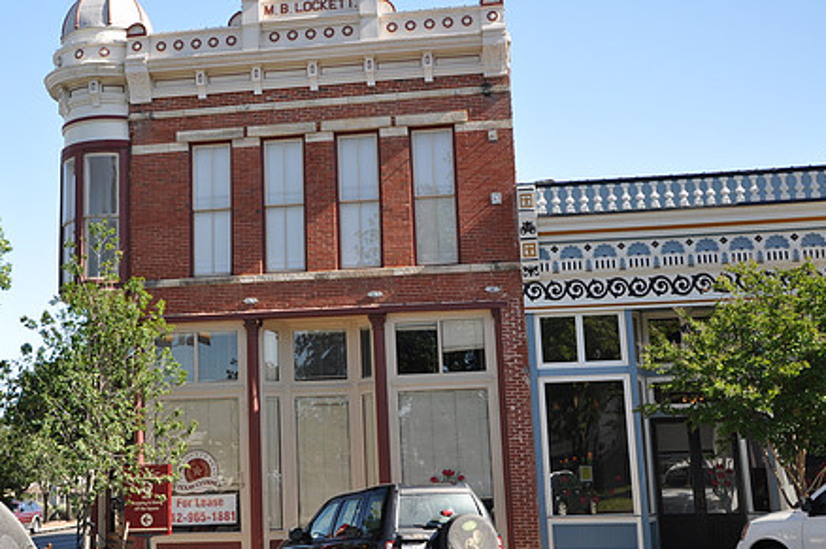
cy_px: 256
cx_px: 307
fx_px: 1138
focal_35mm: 50
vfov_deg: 27.1
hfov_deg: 39.6
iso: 200
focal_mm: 25
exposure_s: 1/125
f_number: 5.6
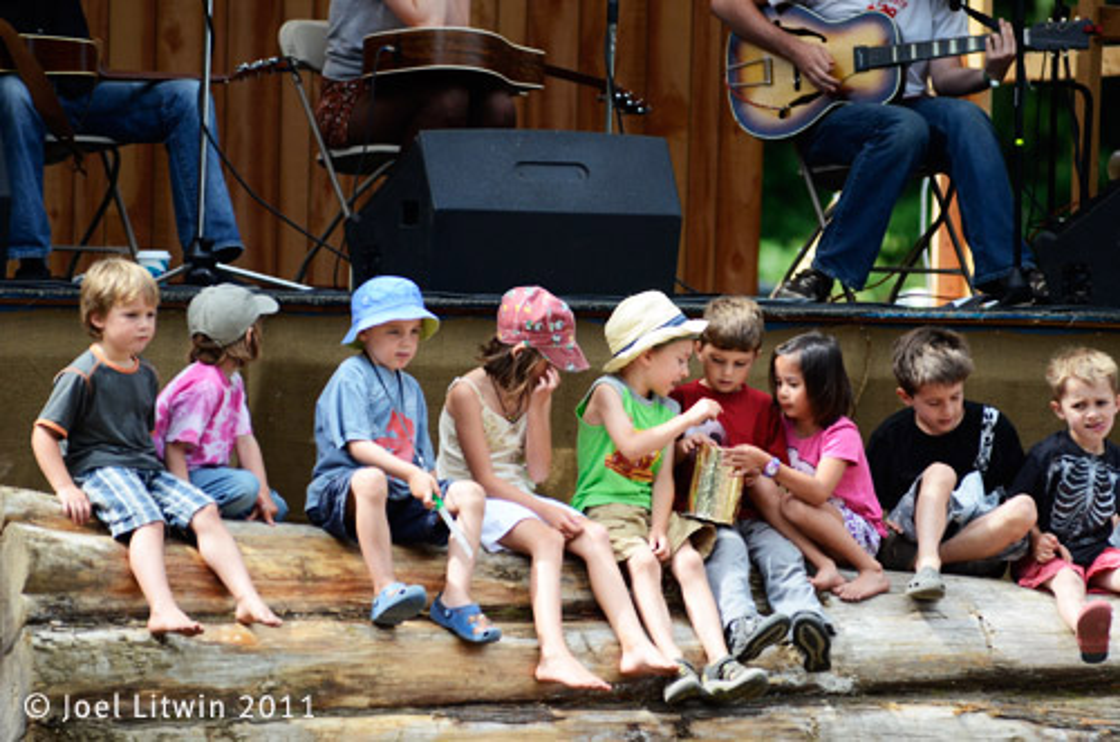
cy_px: 371
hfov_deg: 6.9
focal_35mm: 300
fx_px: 9313
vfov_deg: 4.6
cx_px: 560
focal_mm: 200
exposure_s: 1/6400
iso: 800
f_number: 2.8
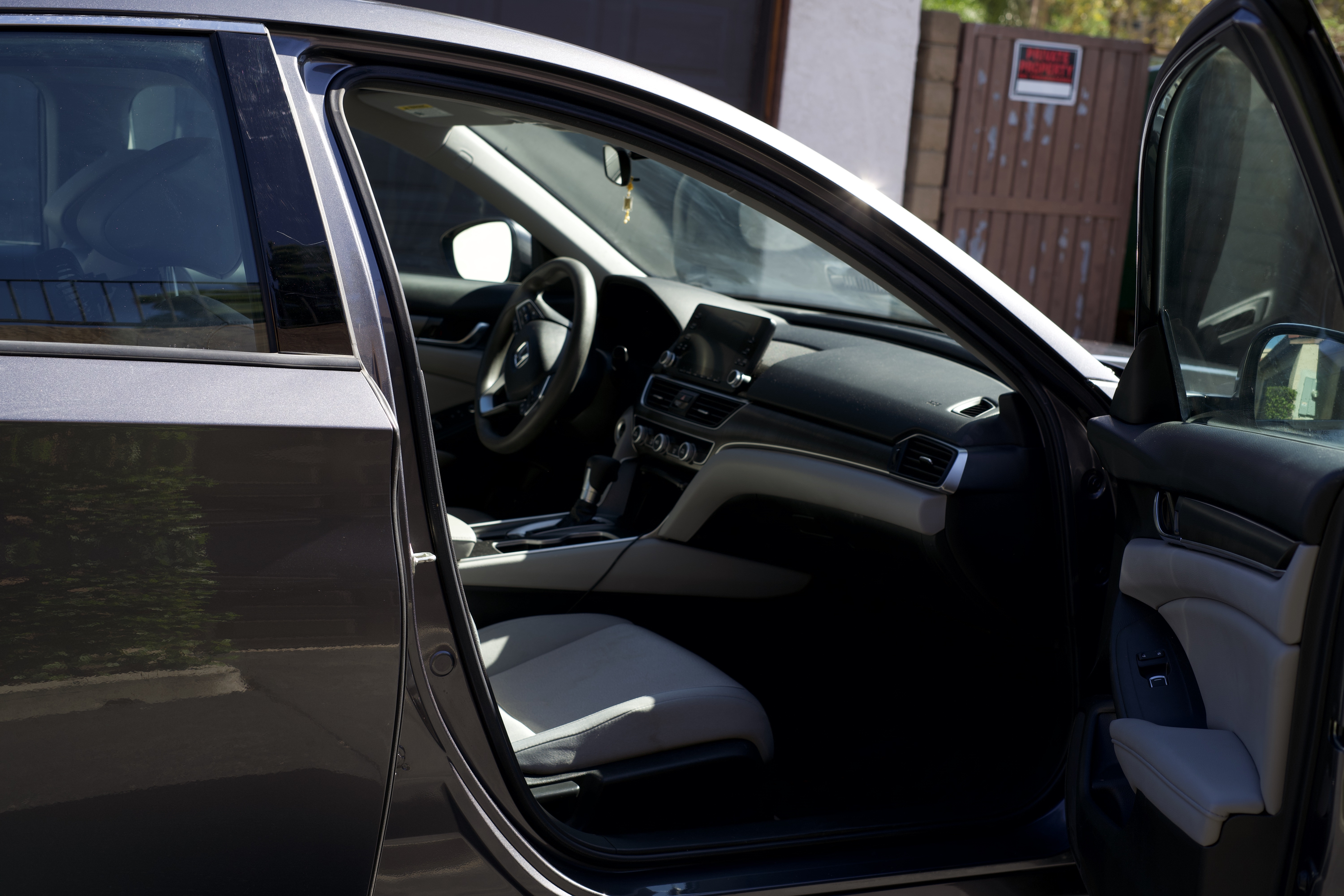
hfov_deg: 39.6
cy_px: 448
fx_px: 1867
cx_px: 672
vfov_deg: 27.0
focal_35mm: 50
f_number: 5.6
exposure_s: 1/125
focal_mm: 50
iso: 100
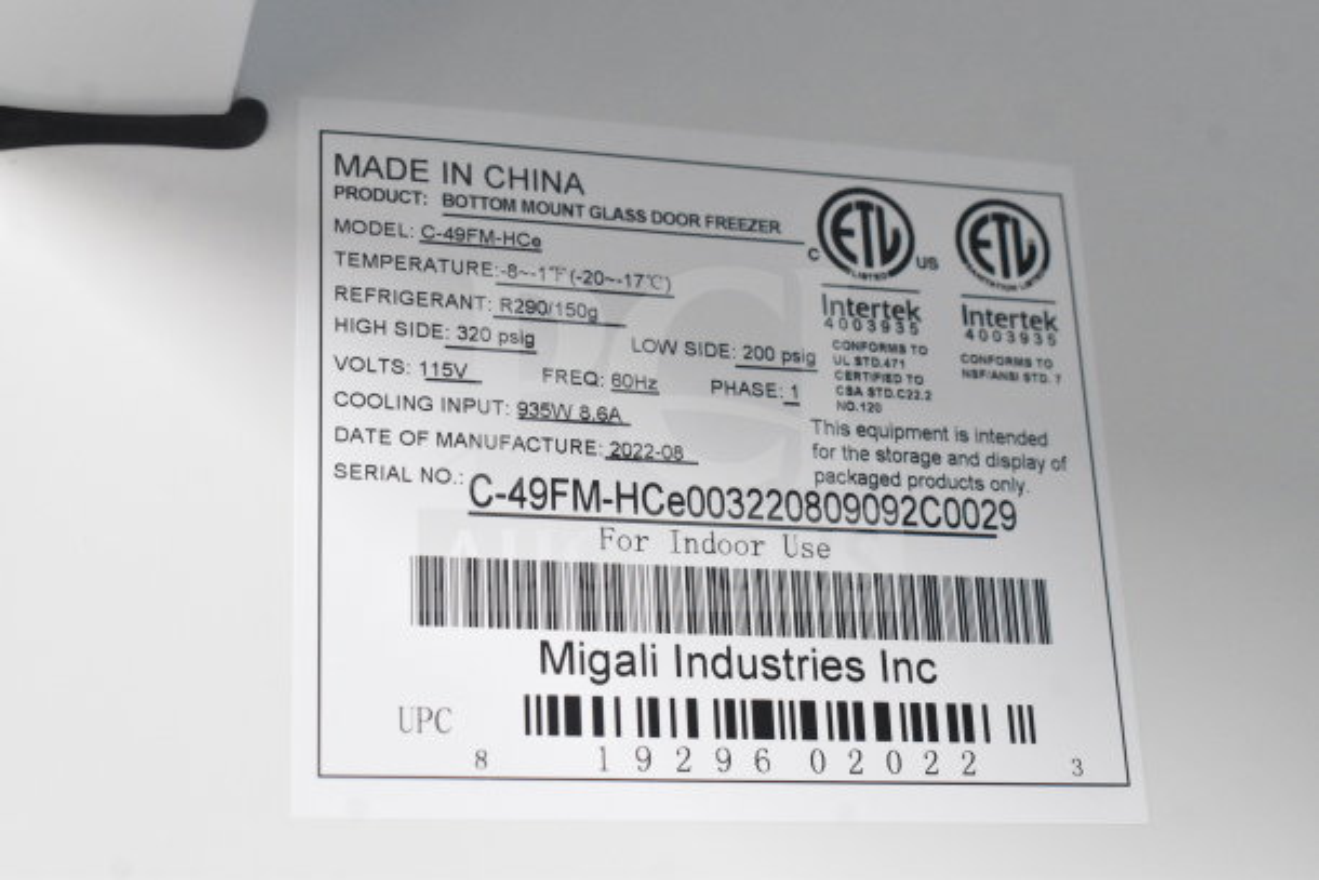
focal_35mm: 63
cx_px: 660
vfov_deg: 21.6
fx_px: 2309
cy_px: 440
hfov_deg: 31.9
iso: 6400
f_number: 9
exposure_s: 1/320
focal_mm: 42
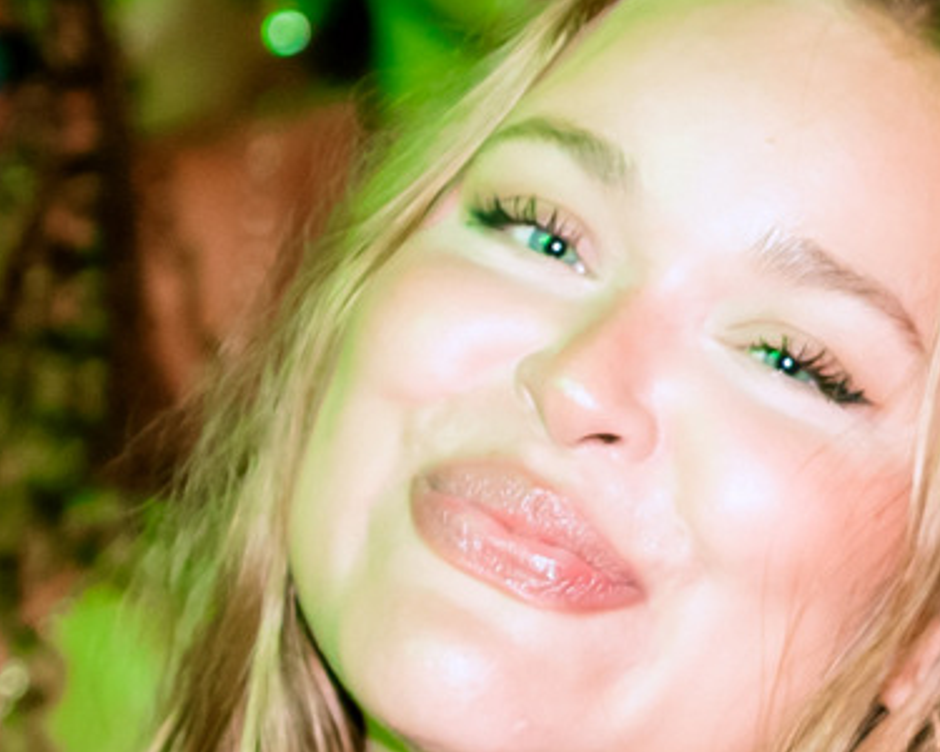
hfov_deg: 7.4
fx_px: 7178
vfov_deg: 6.0
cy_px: 514
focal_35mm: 258
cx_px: 1366
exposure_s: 1/200
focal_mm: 53.7
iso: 640
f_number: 2.8
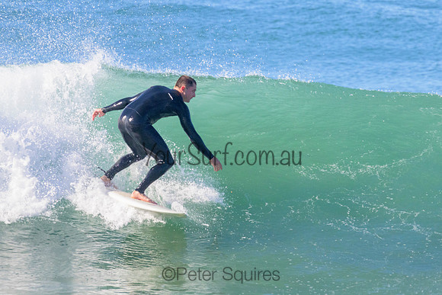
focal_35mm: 1097
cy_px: 93
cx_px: 246
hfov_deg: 1.9
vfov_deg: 1.3
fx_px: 13471
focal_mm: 800
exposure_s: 1/2000
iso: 2000
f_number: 11
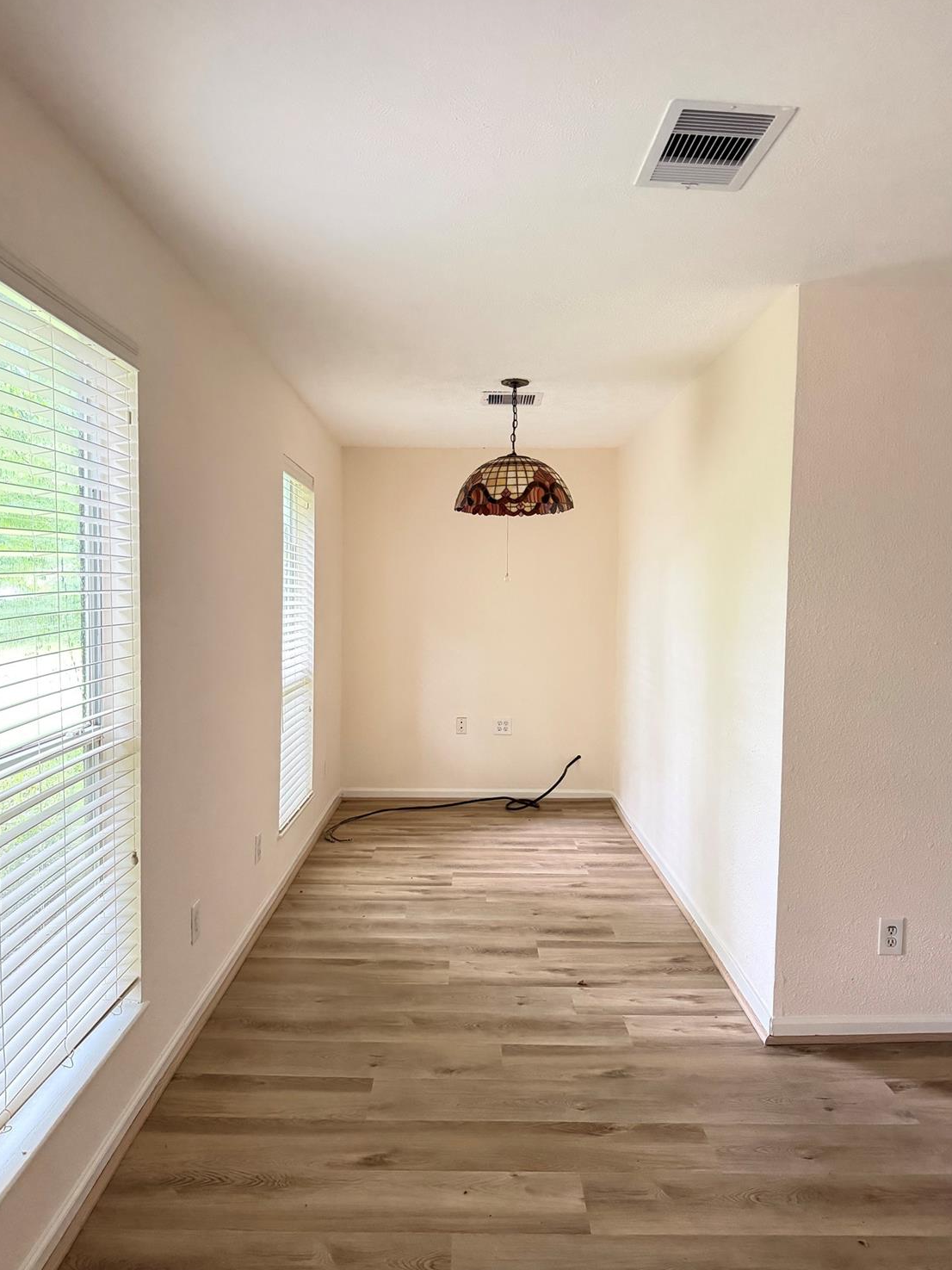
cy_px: 636
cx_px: 464
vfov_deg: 69.4
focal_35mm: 25
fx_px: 917
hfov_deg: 54.9
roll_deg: -0.2
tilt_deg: -3.0
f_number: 1.78
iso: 1250
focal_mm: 6.76
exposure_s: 1/30
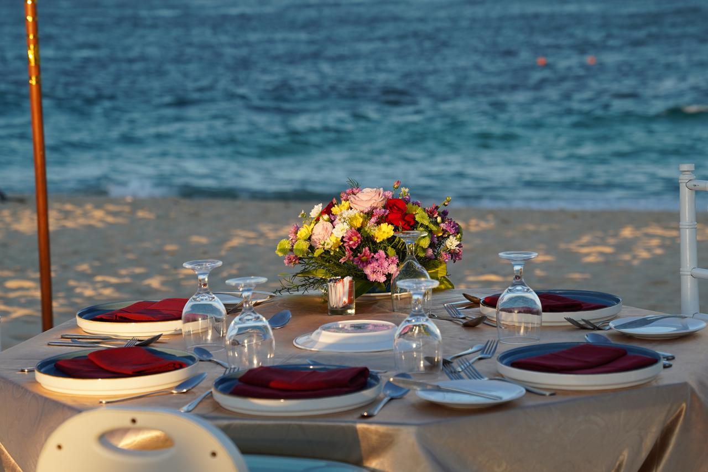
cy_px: 236
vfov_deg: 13.0
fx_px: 2065
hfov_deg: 19.5
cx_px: 354
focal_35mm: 105
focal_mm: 70
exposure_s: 1/400
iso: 125
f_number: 4.5
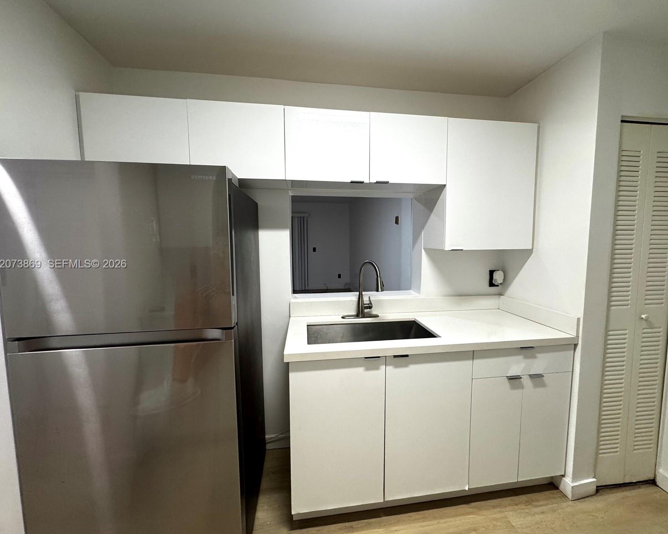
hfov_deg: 96.7
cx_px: 350
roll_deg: -0.6
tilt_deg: -5.2
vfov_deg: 84.0
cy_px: 265
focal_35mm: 15
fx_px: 297
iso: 160
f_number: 2.2
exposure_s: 1/120
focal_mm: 2.22
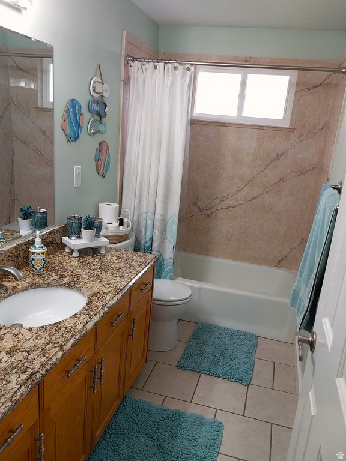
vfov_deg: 67.3
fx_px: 347
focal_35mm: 26
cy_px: 230
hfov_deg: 53.1
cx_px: 173
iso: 160
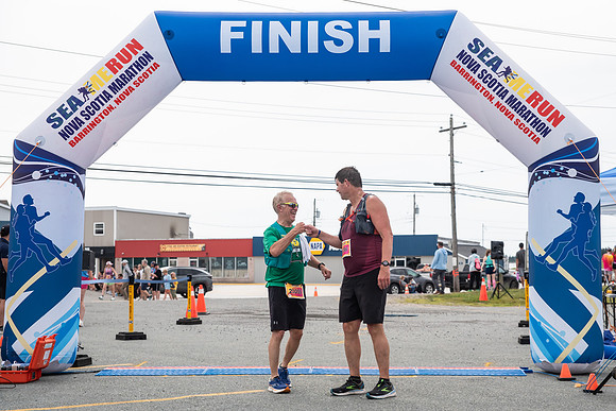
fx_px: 1042
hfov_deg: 32.9
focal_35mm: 61
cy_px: 223
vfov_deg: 22.3
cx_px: 335
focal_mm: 56
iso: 800
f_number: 4
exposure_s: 1/3200
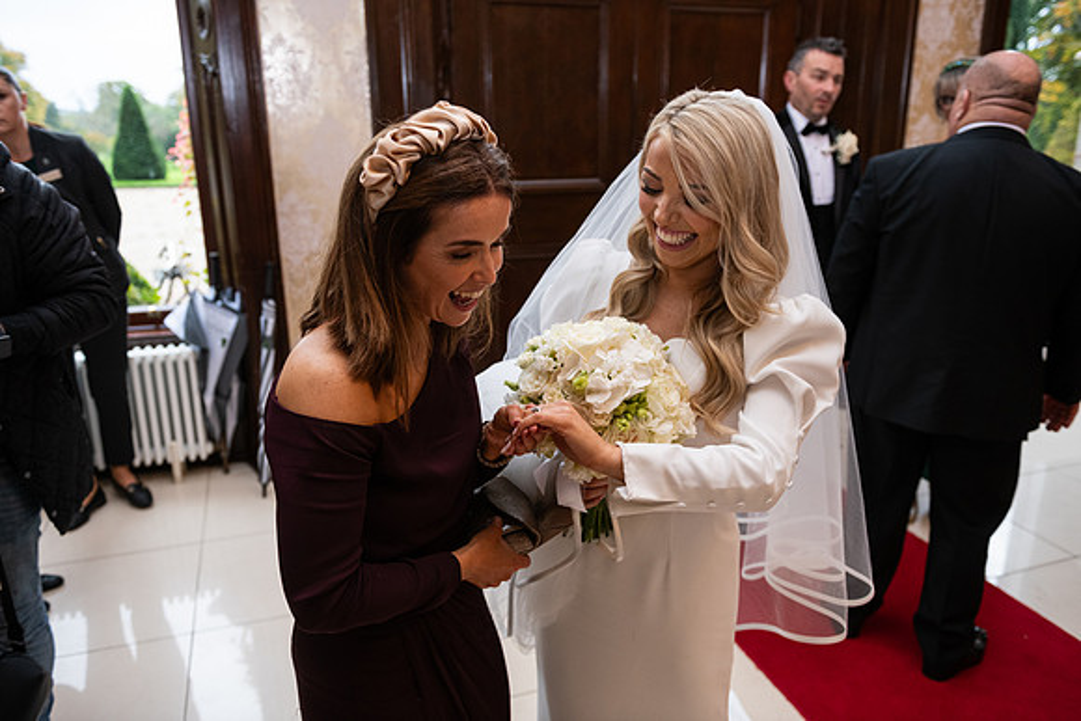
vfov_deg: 46.4
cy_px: 360
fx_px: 841
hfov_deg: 65.5
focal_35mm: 28
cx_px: 540
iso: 640
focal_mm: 28
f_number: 3.5
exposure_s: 1/160
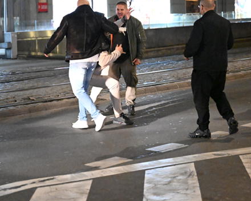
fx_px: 765
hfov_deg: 18.6
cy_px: 74
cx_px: 115
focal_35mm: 103
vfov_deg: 14.9
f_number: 2.8
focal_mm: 70
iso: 25600
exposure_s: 1/400
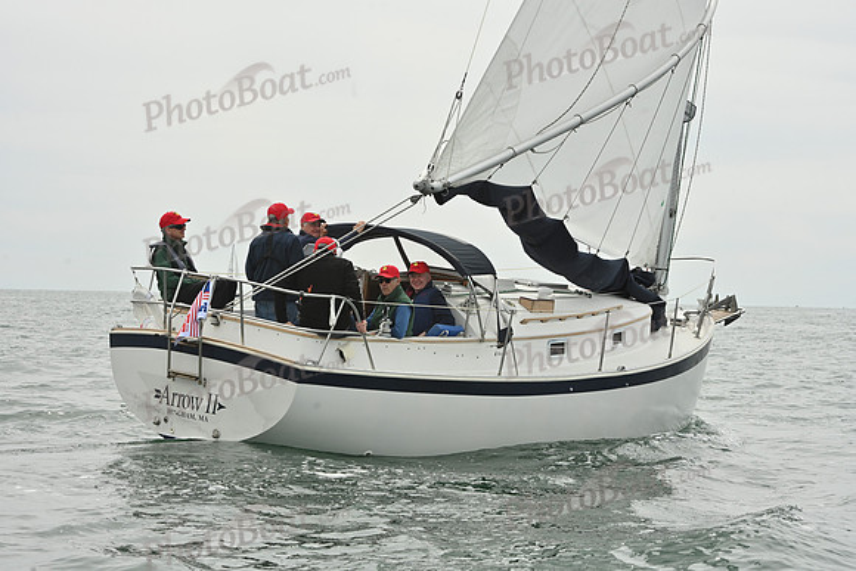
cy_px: 286
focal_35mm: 98
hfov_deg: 20.8
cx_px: 428
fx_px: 2331
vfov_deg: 14.0
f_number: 11
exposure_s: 1/800
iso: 320
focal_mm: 98
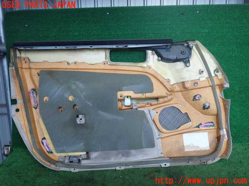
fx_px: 216
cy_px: 93
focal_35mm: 30
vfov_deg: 46.8
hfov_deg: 60.0
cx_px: 124
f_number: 2.3
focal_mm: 5.4
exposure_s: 1/125
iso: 200
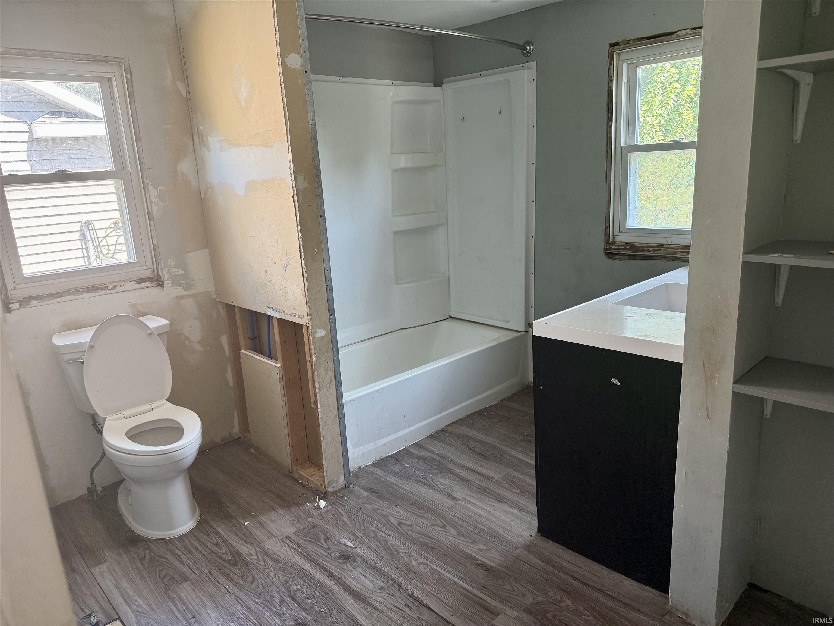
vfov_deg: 56.8
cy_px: 313
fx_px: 578
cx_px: 417
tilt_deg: -15.8
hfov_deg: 71.6
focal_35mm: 24
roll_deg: +3.3
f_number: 1.78
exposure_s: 1/120
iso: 200
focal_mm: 6.76
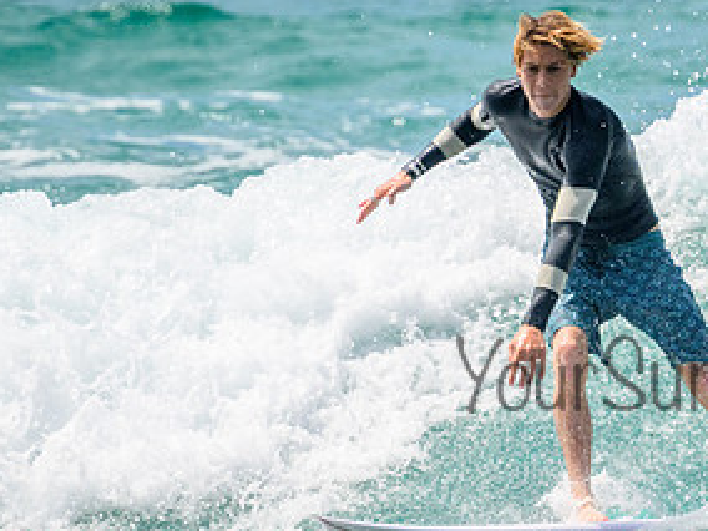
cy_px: 441
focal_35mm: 1860
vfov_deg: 0.8
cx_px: 581
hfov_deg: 1.1
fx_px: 38043
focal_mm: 800
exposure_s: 1/2000
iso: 640
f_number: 11
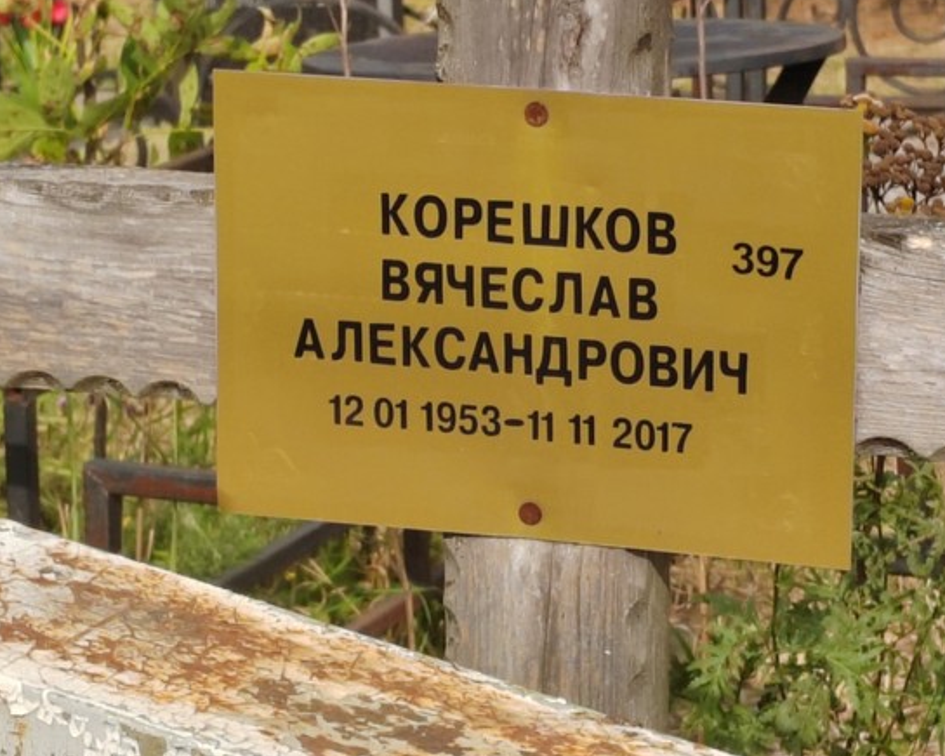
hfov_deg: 13.3
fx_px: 4055
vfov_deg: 10.6
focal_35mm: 145
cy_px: 316
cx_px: 525
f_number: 1.9
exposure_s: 1/1000
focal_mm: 5.52
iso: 100
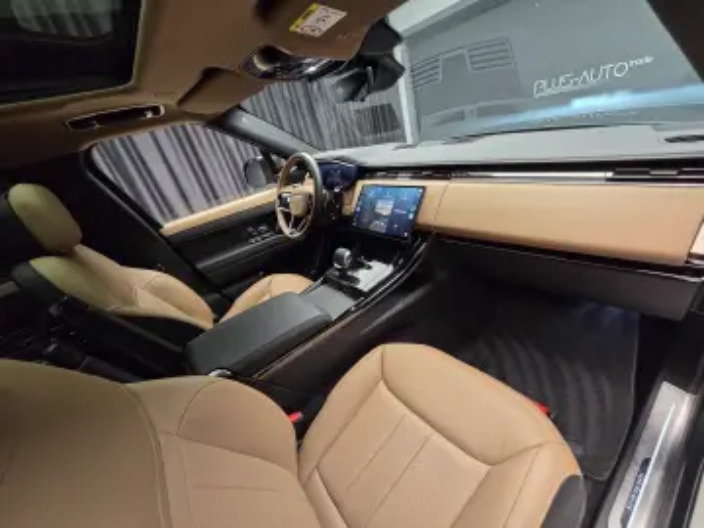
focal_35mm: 13
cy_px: 264
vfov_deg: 89.9
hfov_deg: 106.2
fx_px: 264
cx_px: 352
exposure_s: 1/50
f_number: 2.2
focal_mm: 2.2
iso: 250
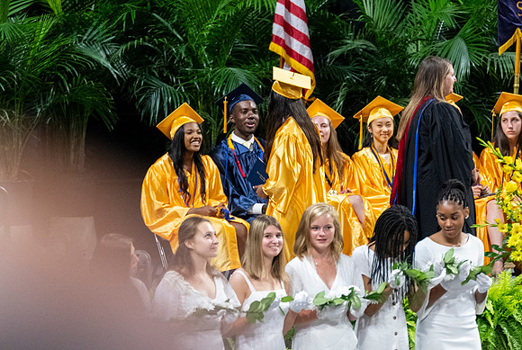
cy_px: 208
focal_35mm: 404
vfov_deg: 3.4
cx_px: 303
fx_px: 5868
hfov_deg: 5.1
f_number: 4
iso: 2000
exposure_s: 1/200
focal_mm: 200
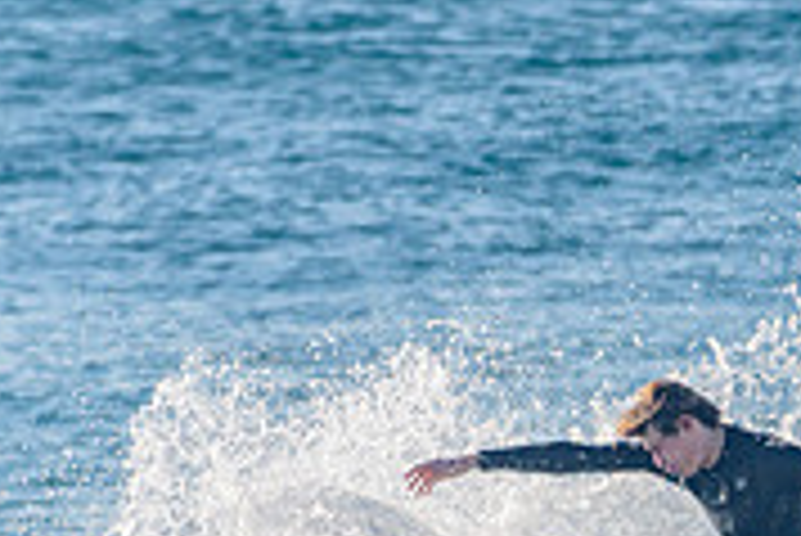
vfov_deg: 0.7
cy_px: 708
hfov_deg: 1.0
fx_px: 44045
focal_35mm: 1978
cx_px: 558
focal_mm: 500
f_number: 5.6
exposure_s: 1/2000
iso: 200
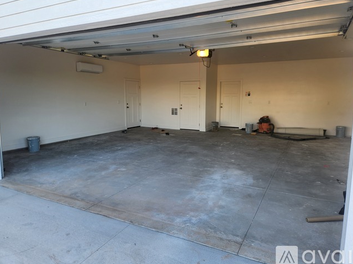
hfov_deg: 71.6
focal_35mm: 24
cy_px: 130
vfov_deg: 56.8
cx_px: 181
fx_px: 245
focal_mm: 5.4
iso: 25
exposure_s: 1/180
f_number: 1.8
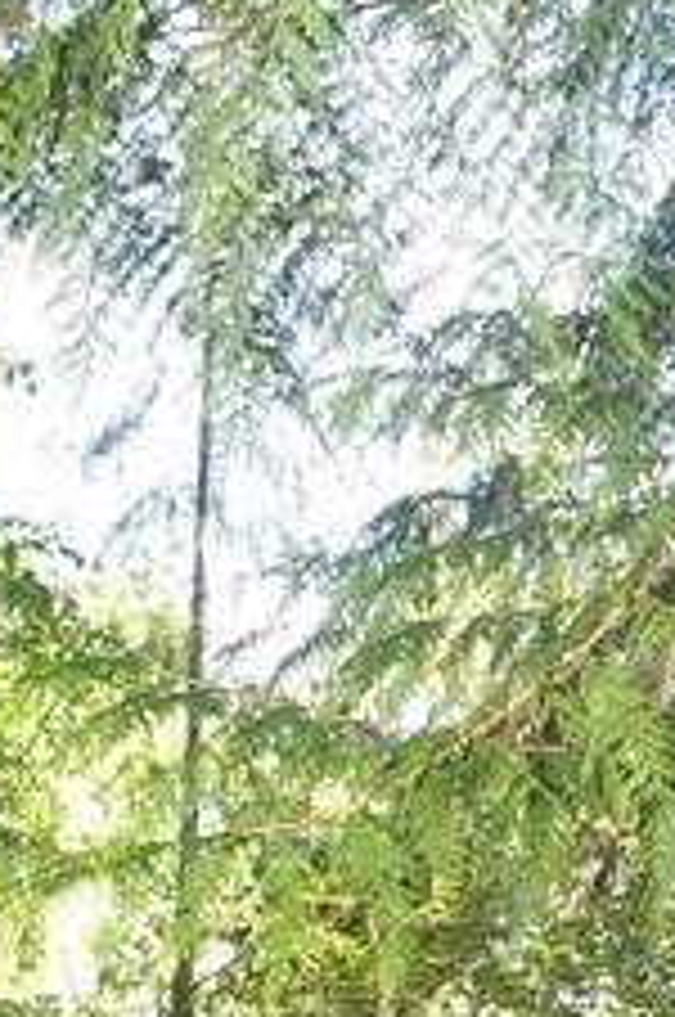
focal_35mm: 130
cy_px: 1634
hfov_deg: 10.4
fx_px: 3667
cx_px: 702
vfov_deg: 14.5
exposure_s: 1/125
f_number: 5.6
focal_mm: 18
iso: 560
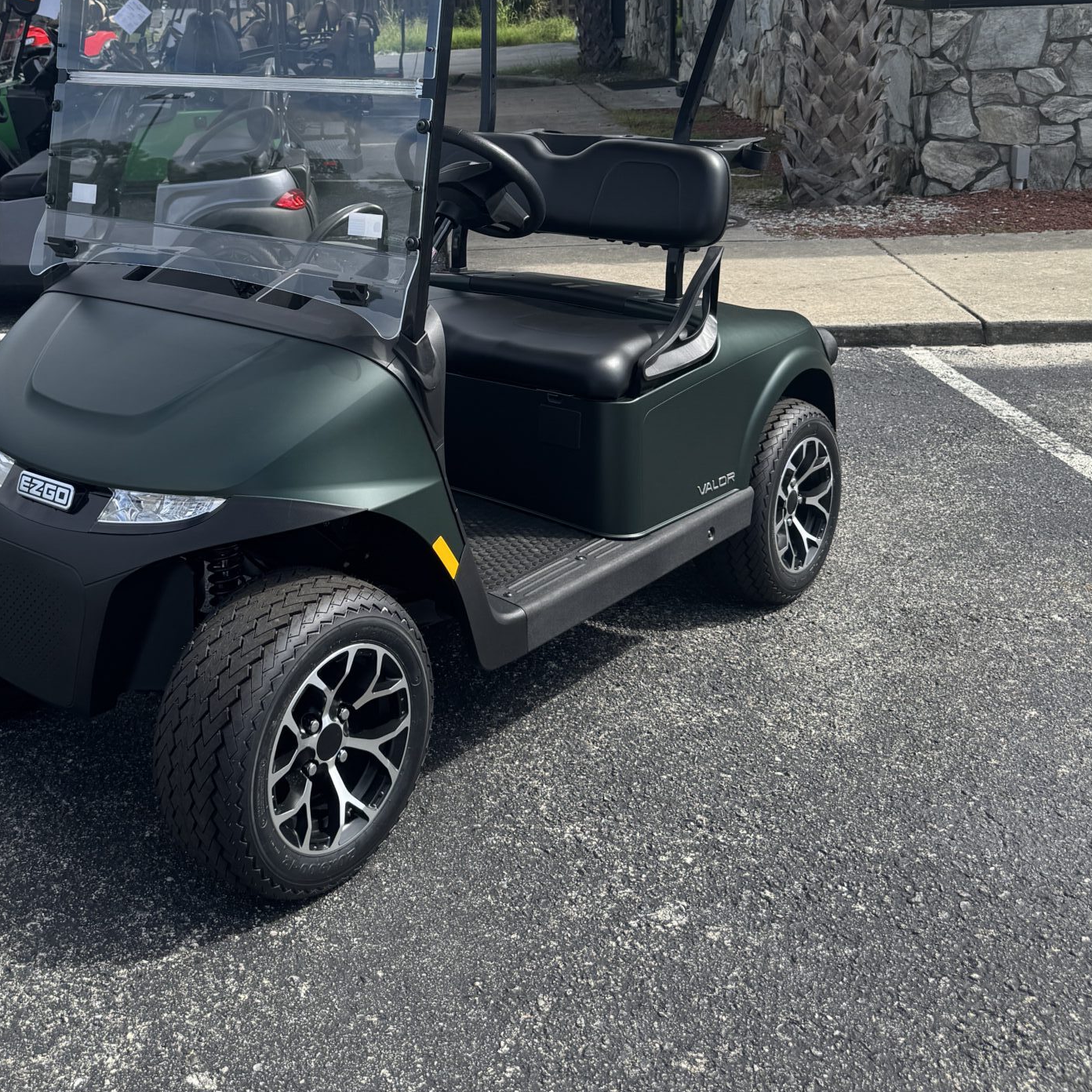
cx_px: 348
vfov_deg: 41.2
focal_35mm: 39
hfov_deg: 42.2
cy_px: 230
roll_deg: +2.6
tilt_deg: -11.8
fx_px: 1392
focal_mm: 6.76
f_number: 1.78
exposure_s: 1/2415
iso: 80
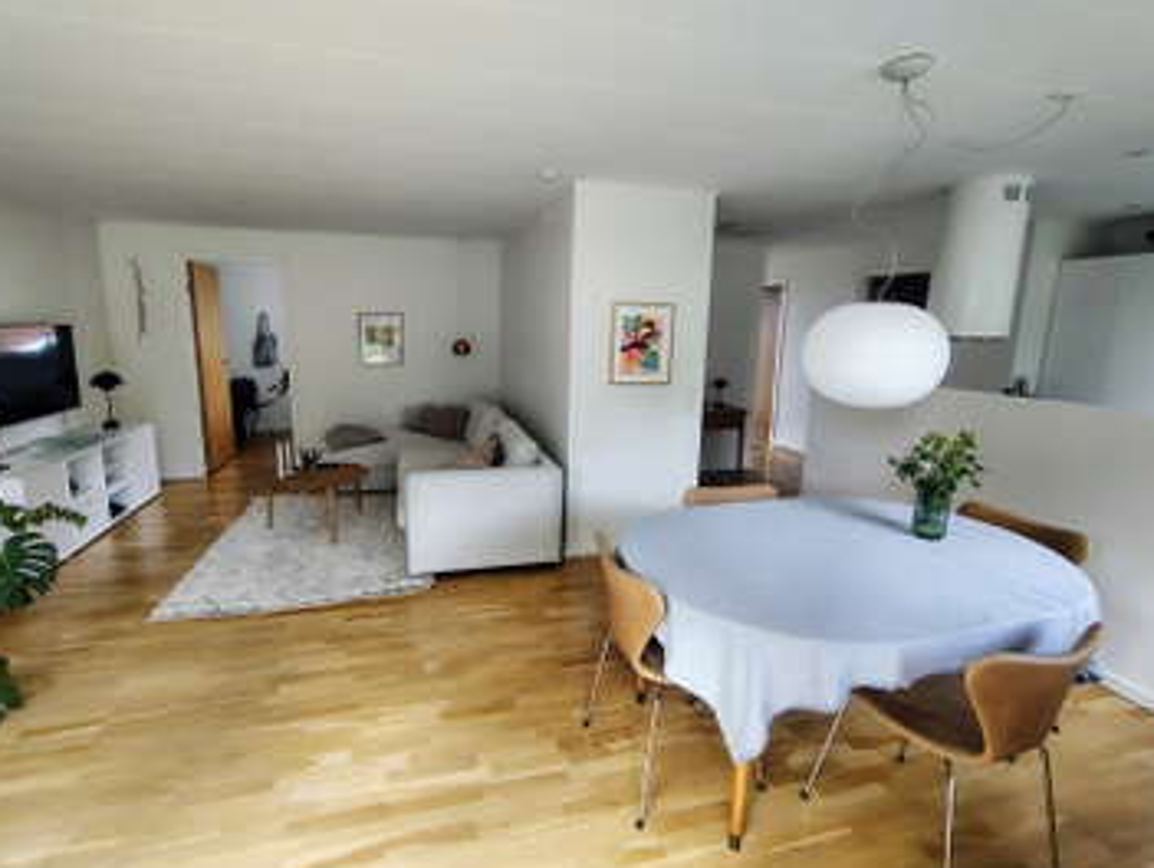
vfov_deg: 74.8
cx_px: 544
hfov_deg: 90.9
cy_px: 424
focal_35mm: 17
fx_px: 567
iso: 245
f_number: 2.2
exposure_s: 1/50
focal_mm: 1.66
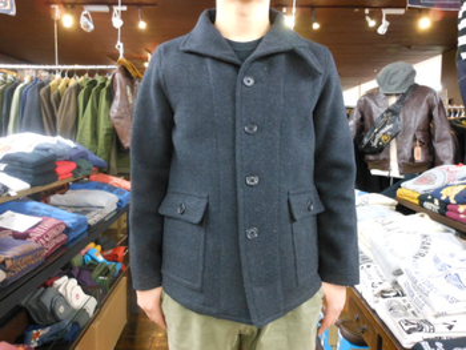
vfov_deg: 49.8
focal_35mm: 28
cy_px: 175
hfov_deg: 63.4
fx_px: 377
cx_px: 233
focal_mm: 5
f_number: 3.7
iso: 400
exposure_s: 1/6
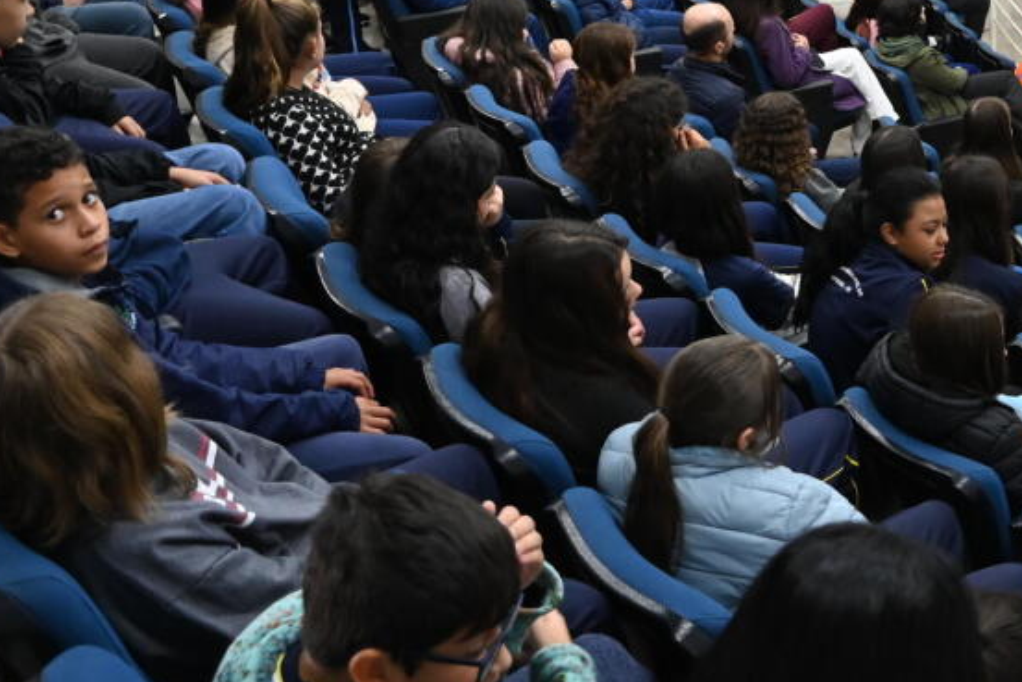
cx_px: 863
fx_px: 1420
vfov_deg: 26.1
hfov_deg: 37.7
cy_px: 62
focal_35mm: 50
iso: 2200
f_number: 3.5
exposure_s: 1/125
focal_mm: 18
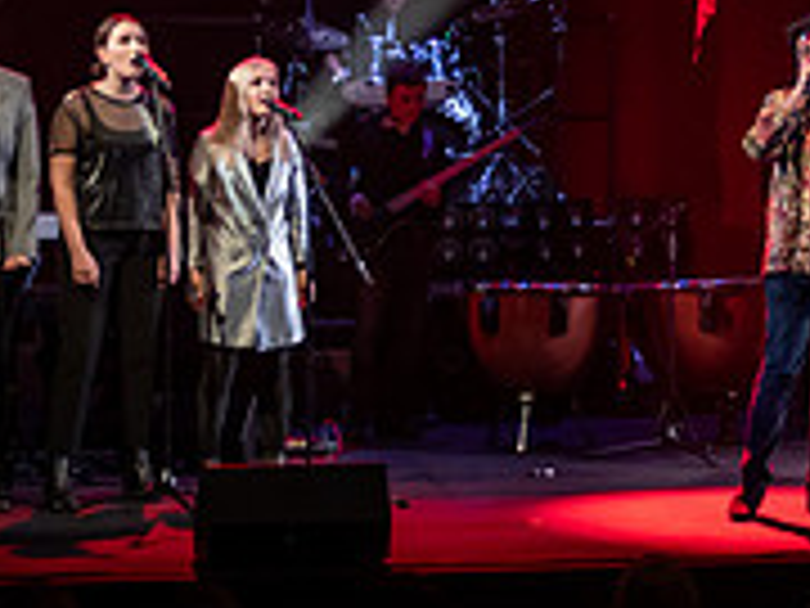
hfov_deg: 13.2
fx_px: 3487
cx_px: 678
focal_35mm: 149
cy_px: -100
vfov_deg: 9.8
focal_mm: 40
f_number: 2.8
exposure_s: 1/125
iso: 2500
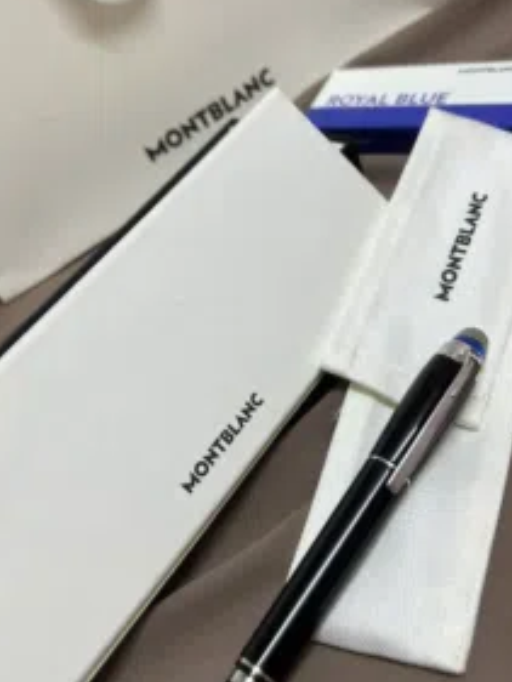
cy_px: 316
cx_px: 257
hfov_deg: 38.7
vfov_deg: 50.1
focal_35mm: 37
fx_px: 729
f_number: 1.5
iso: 125
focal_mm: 5.7
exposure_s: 1/104
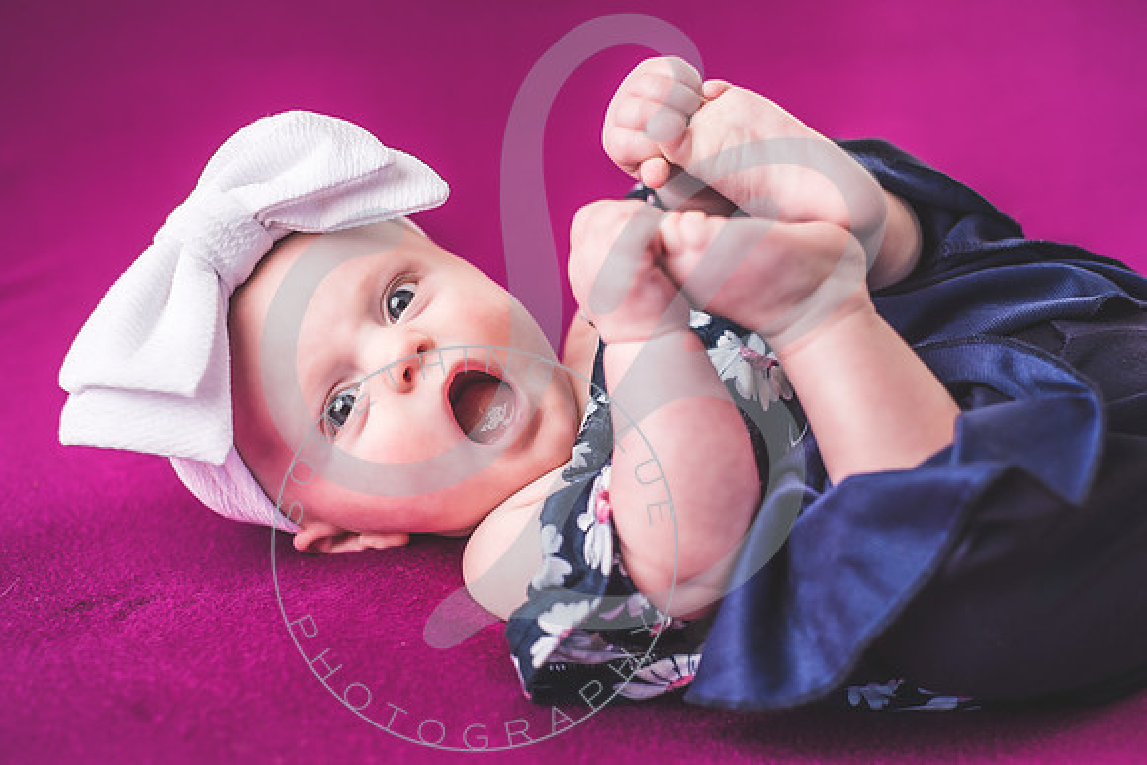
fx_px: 1593
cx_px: 574
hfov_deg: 39.6
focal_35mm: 50
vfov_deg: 27.0
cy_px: 382
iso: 320
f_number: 2.8
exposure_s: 1/320
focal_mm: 50
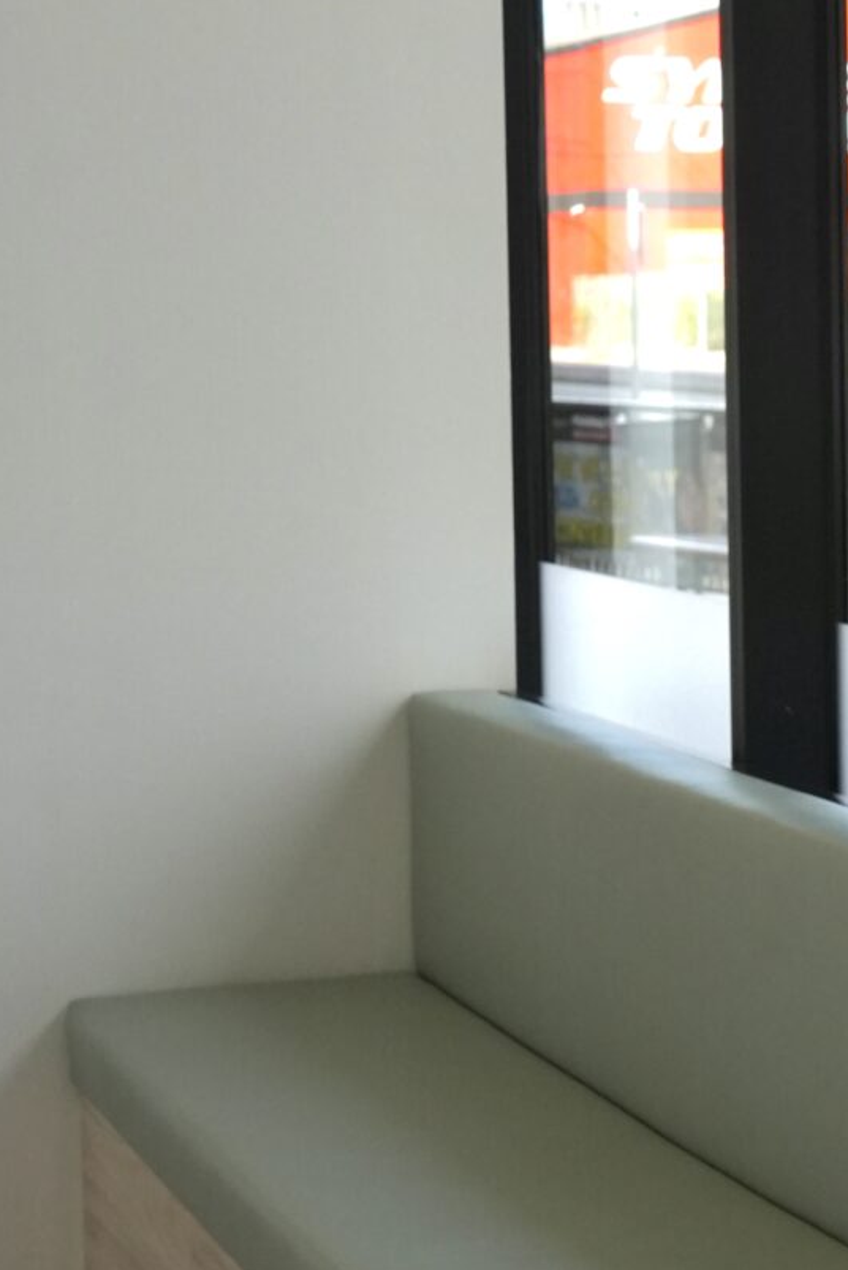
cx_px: 1214
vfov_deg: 20.0
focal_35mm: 102
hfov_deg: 12.8
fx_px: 3601
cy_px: 618
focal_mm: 32
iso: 1250
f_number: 6.3
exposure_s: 1/1600
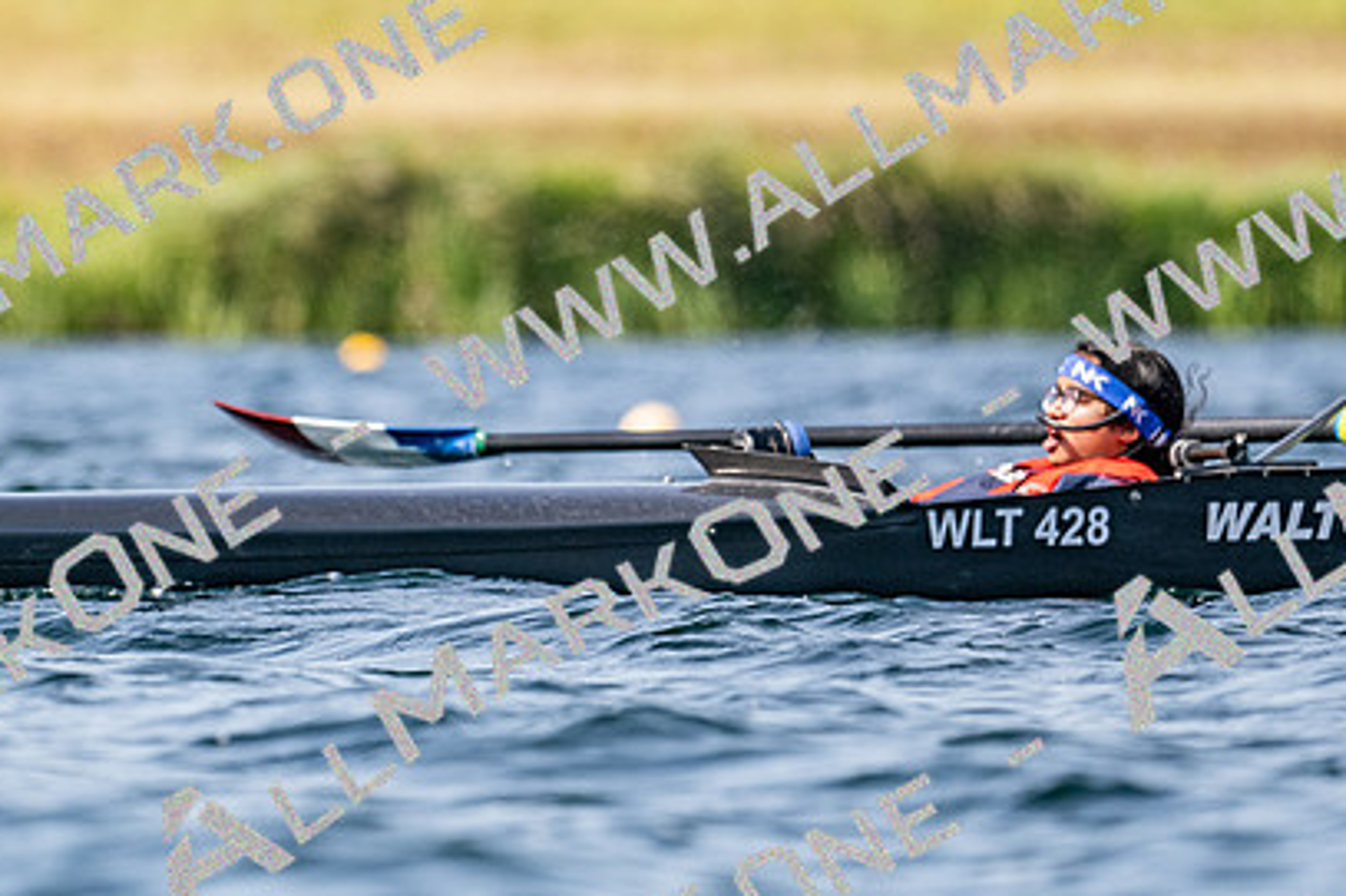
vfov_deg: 1.6
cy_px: 420
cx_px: 830
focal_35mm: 854
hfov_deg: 2.4
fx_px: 31916
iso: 250
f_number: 4.5
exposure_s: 1/2500
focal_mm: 400
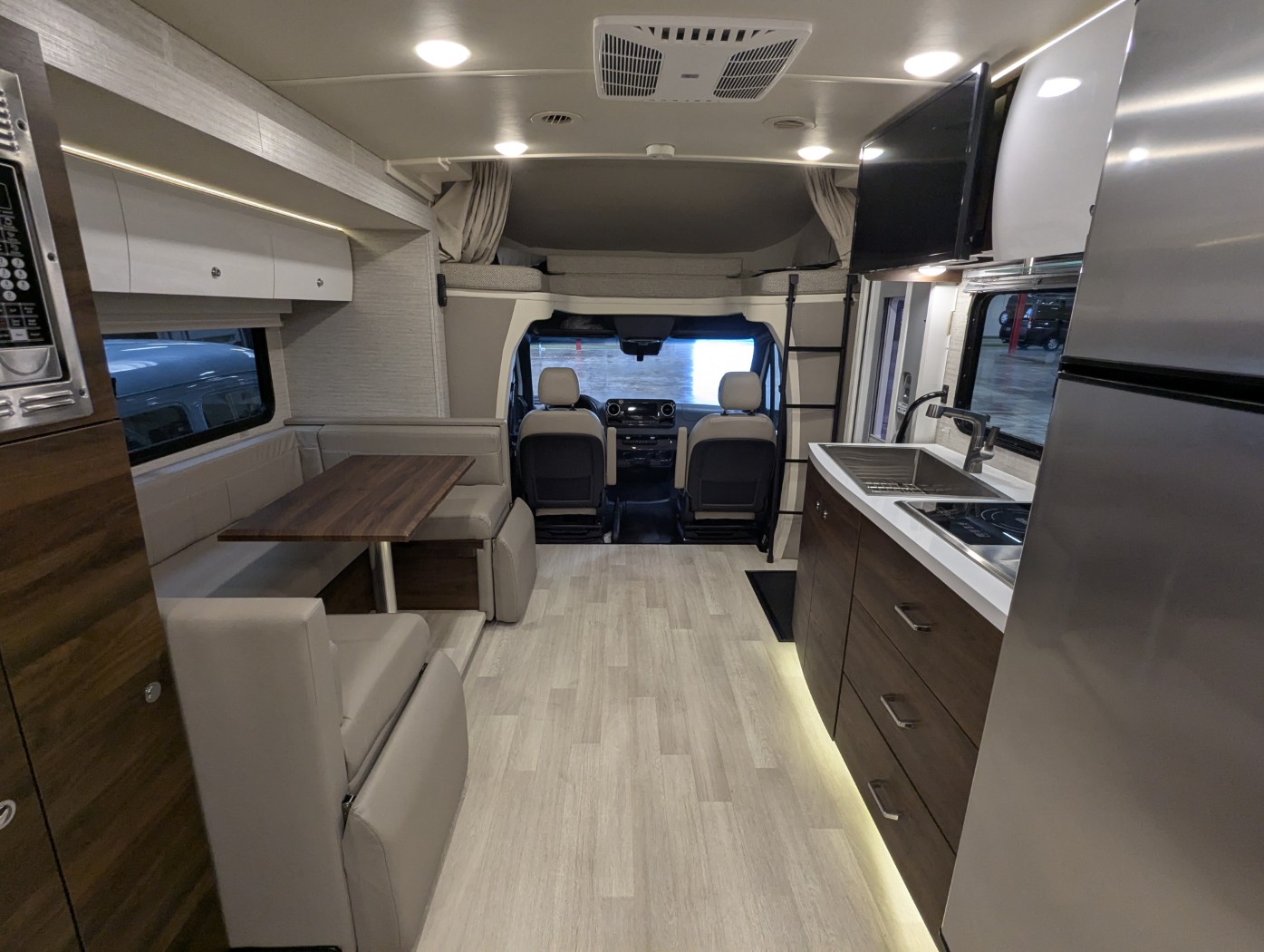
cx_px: 632
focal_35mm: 16
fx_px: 585
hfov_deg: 94.4
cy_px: 476
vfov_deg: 78.2
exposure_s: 1/97.1
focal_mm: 2.35
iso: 212
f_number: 2.2
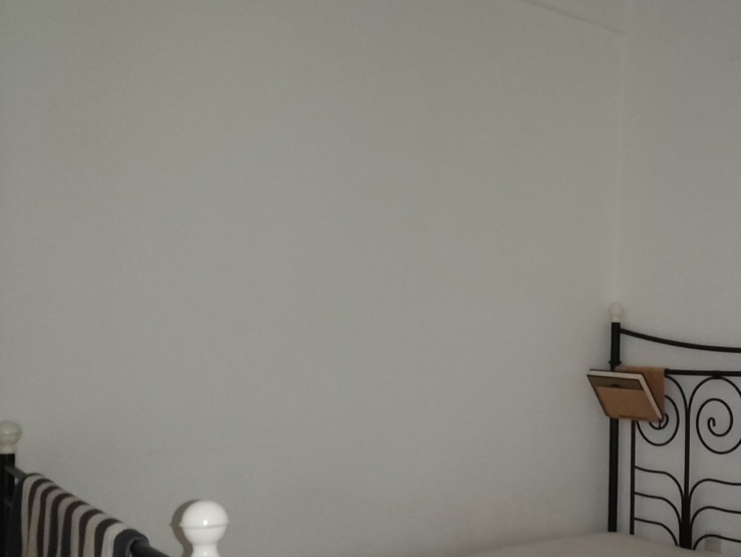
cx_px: 563
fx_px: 835
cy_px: 358
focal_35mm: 39
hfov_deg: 46.0
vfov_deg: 36.6
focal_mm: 1.67
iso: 800
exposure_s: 1/16.7
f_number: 2.2
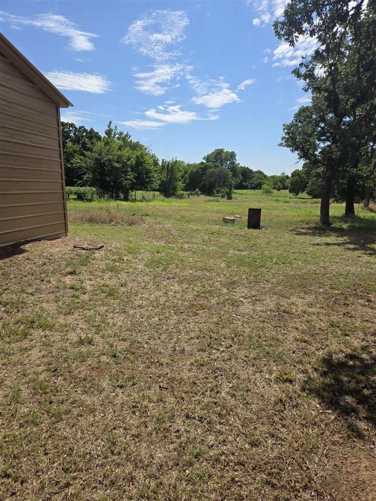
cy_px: 250
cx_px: 188
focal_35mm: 23
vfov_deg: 73.9
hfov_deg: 58.9
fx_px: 333
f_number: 1.8
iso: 25
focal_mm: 5.4
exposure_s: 1/2745
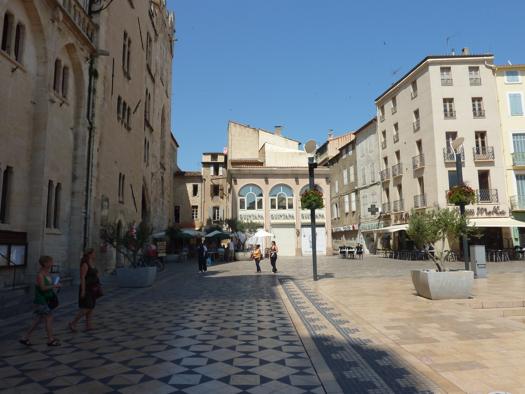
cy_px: 197
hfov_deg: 69.4
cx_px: 262
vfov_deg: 54.9
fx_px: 379
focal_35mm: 25
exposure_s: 1/500
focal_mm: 4.1
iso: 80
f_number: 5
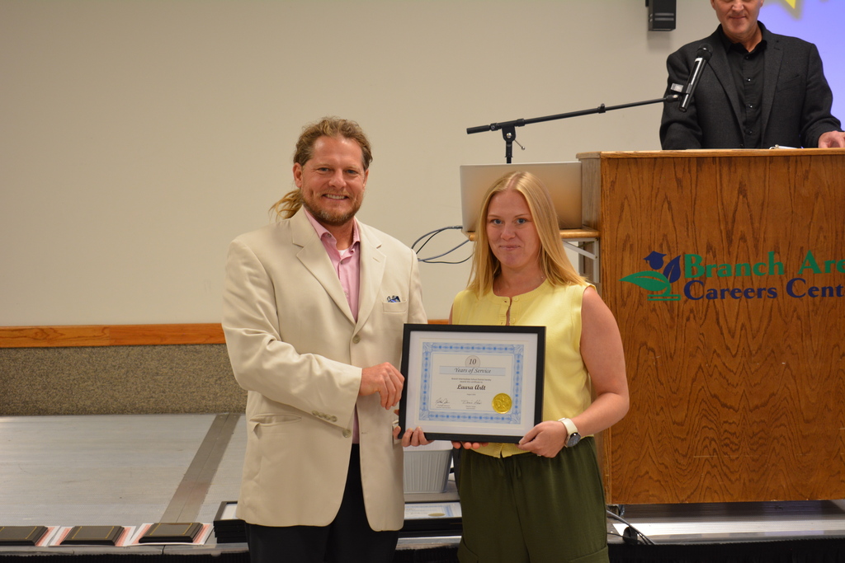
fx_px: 1584
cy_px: 282
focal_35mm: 68
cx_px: 422
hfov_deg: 29.9
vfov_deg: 20.2
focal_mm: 45
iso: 500
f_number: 5
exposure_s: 1/15
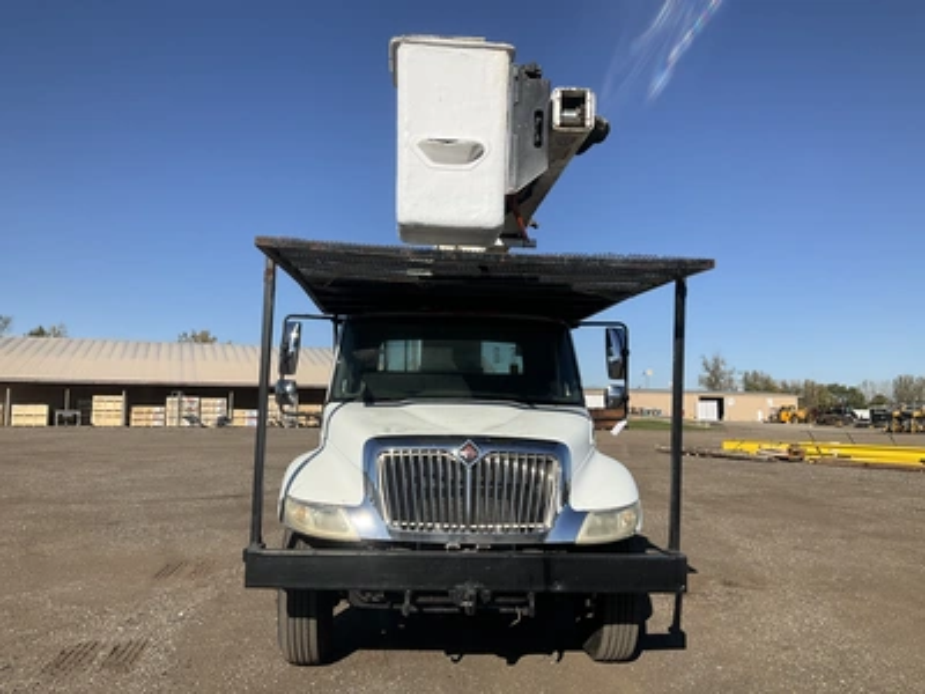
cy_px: 347
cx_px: 462
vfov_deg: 48.2
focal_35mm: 29
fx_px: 775
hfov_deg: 61.7
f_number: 1.8
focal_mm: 3
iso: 25
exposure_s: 1/2667
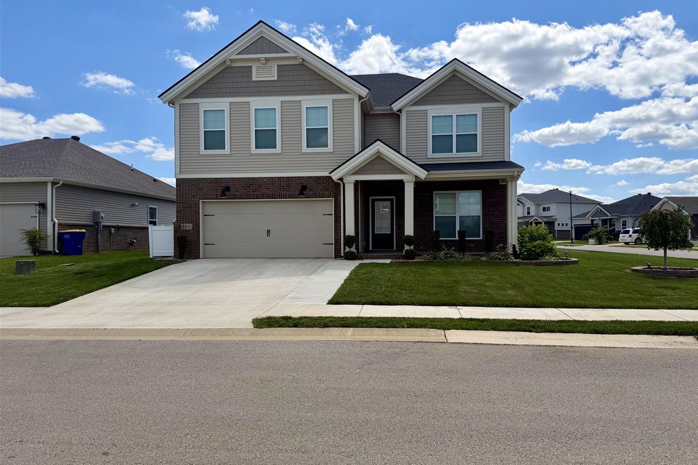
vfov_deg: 51.3
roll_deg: +0.6
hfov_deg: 71.5
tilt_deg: +0.0
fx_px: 485
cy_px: 233
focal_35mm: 25
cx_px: 349
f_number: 1.78
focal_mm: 6.76
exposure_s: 1/6711
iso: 100
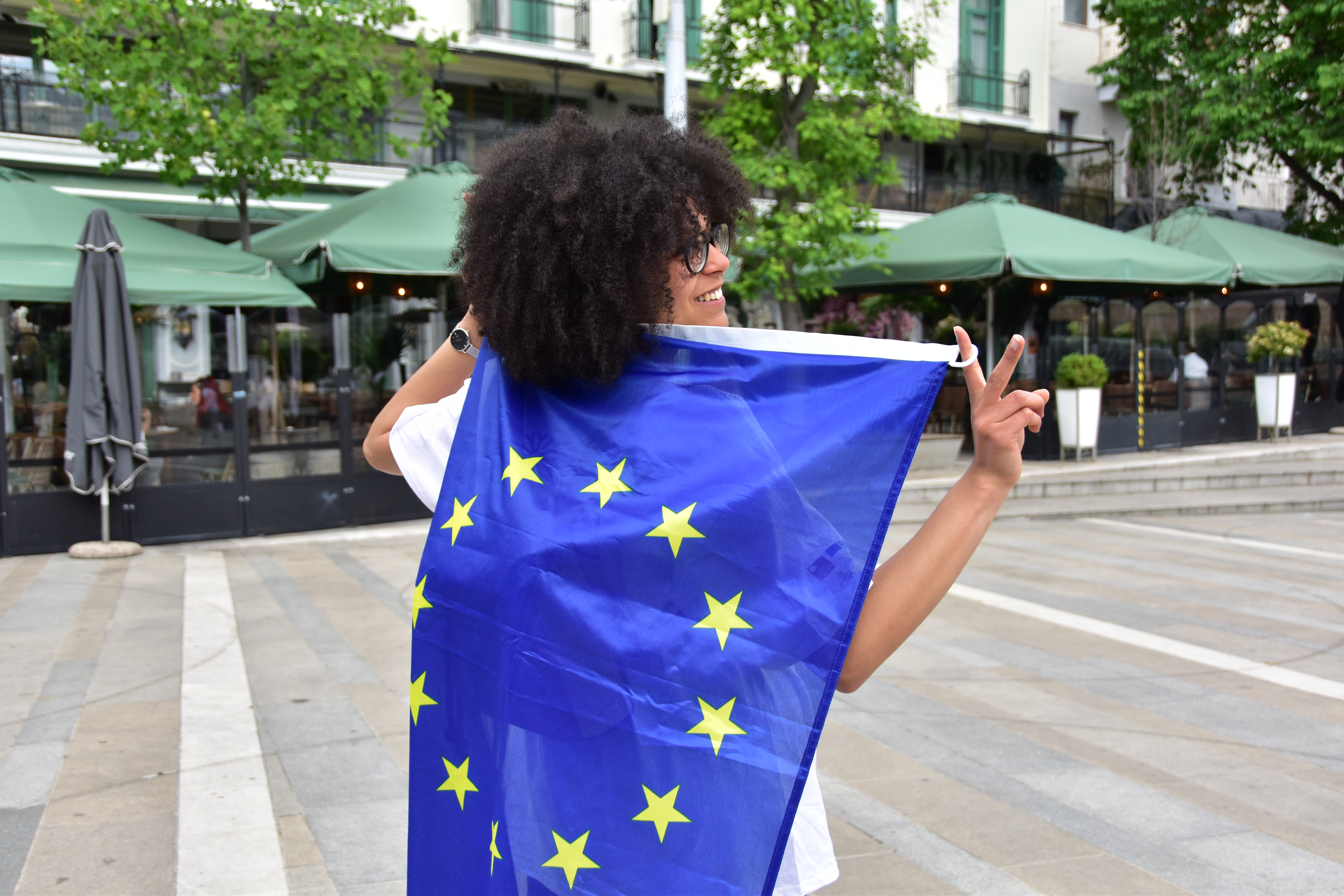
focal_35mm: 39
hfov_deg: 49.6
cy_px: 448
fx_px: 1456
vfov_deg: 34.2
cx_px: 672
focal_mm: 26
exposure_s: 1/640
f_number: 3.8
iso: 200
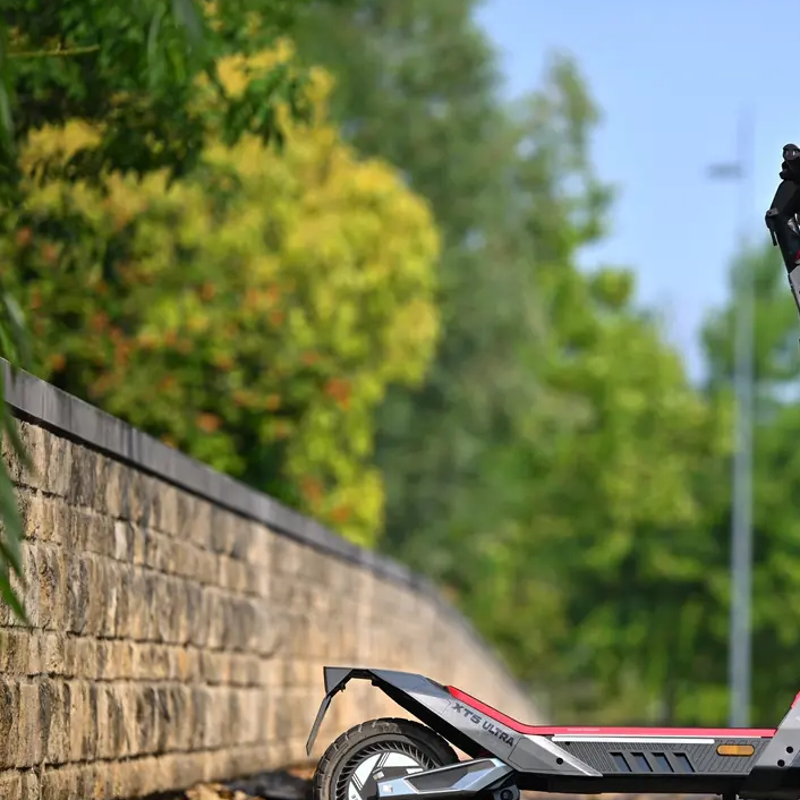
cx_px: 662
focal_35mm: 332
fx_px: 8681
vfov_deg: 5.3
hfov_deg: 5.3
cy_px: 441
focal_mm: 230
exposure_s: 1/125
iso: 64
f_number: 5
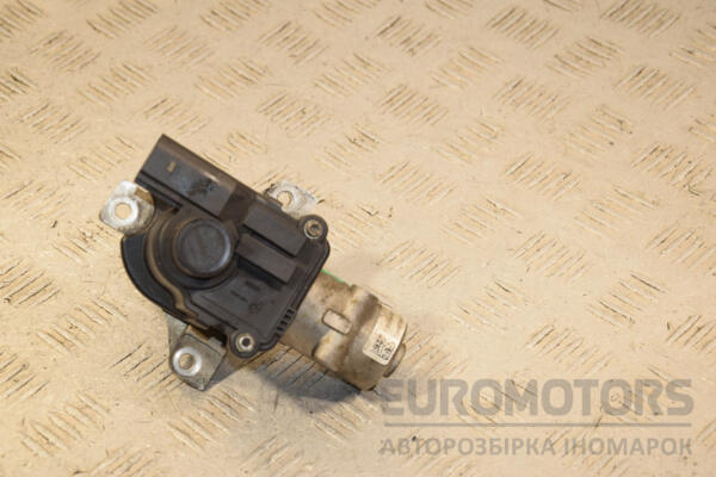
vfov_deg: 14.7
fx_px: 1850
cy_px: 238
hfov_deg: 21.9
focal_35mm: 93
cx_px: 358
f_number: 7.1
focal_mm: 62
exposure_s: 1/200
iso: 800
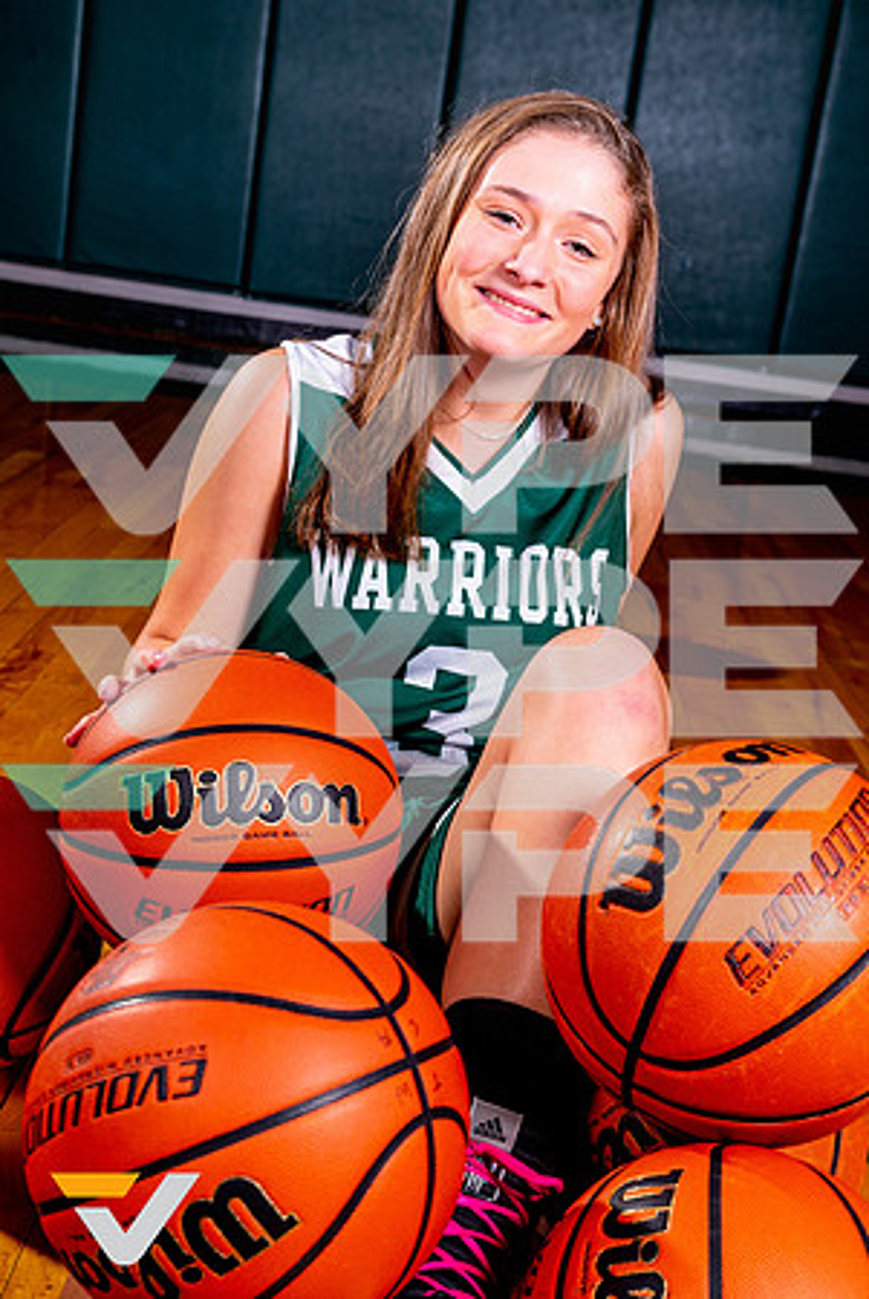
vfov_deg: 38.8
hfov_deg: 26.5
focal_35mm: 51
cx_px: 434
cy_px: 650
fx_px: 1842
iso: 200
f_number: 8
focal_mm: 51
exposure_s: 1/100
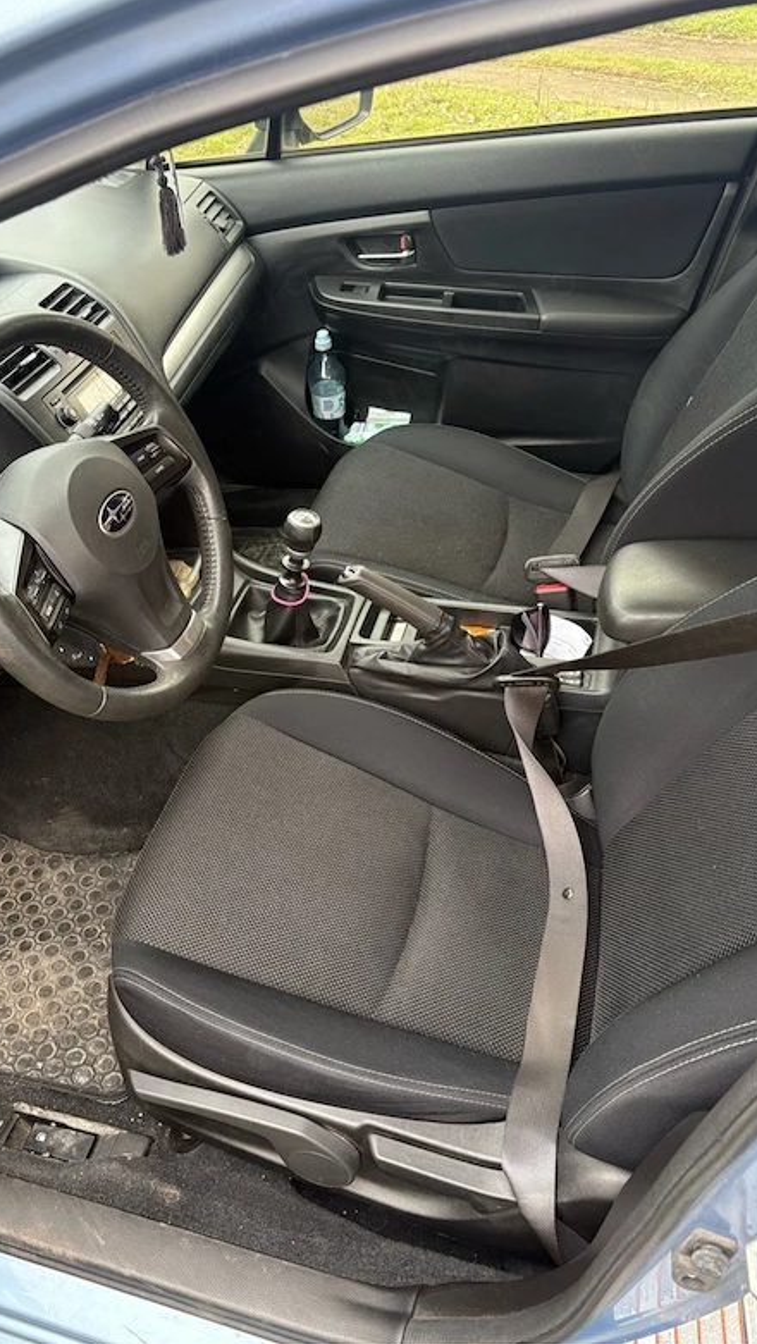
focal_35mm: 29
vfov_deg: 66.0
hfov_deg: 39.9
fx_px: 1034
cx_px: 268
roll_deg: +6.4
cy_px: 657
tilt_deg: -36.5
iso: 125
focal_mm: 5.96
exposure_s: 1/104
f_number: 1.6
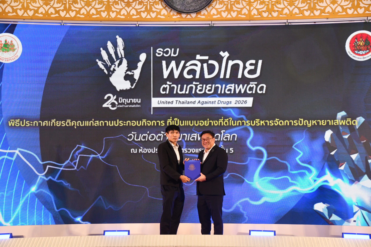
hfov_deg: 30.5
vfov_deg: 20.6
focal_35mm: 66
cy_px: 124
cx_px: 186
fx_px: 680
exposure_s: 1/125
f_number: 4.5
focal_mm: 44
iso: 900
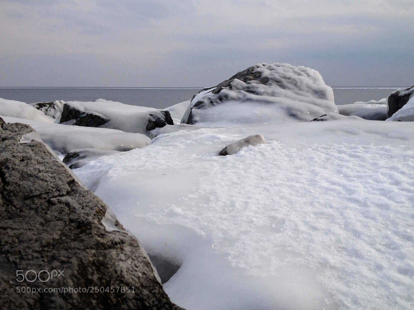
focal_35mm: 35
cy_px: 155
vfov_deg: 40.7
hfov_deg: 52.6
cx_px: 207
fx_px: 419
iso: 50
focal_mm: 4.28
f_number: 2.4
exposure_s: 1/1672
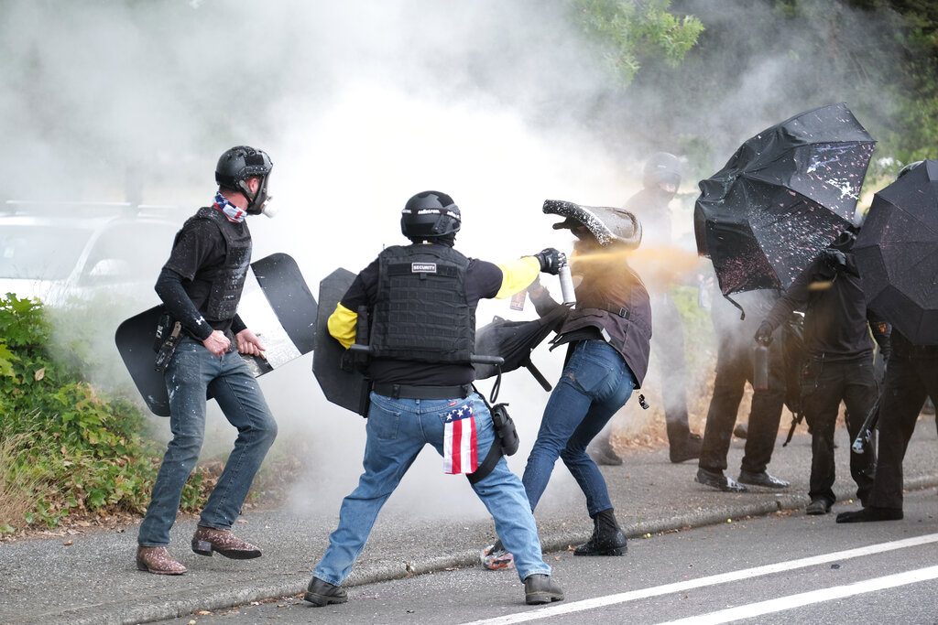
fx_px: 4326
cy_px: 312
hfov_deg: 12.4
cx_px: 469
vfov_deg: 8.3
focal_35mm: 166
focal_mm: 110.6
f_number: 2.8
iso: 320
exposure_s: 1/640
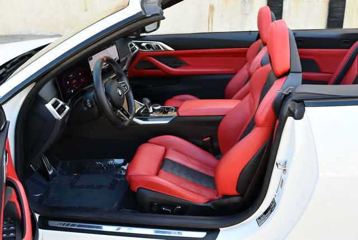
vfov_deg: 36.9
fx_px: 358
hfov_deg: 53.1
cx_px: 179
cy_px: 120
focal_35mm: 36
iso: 400
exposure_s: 1/250
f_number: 4
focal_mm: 18
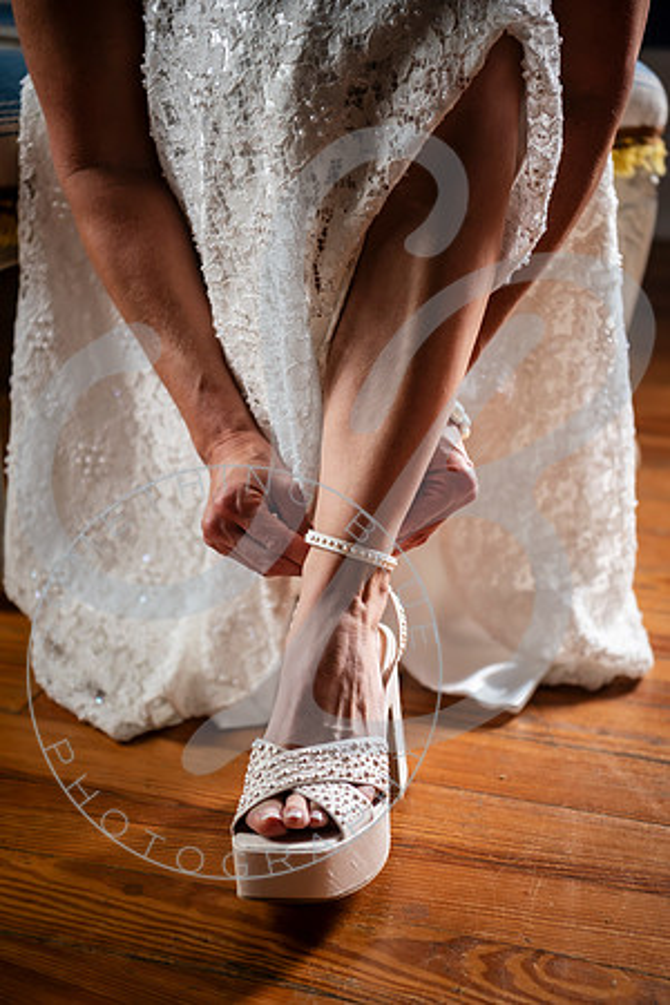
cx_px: 335
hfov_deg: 19.5
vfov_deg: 28.8
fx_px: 1954
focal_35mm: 70
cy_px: 502
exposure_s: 1/160
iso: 1600
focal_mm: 70
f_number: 2.8
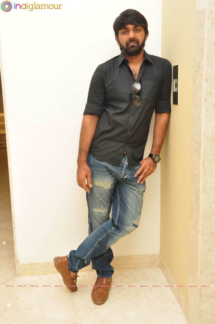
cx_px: 108
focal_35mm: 42
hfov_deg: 31.8
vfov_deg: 46.5
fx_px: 377
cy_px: 162
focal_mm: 28
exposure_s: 1/125
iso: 1600
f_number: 7.1
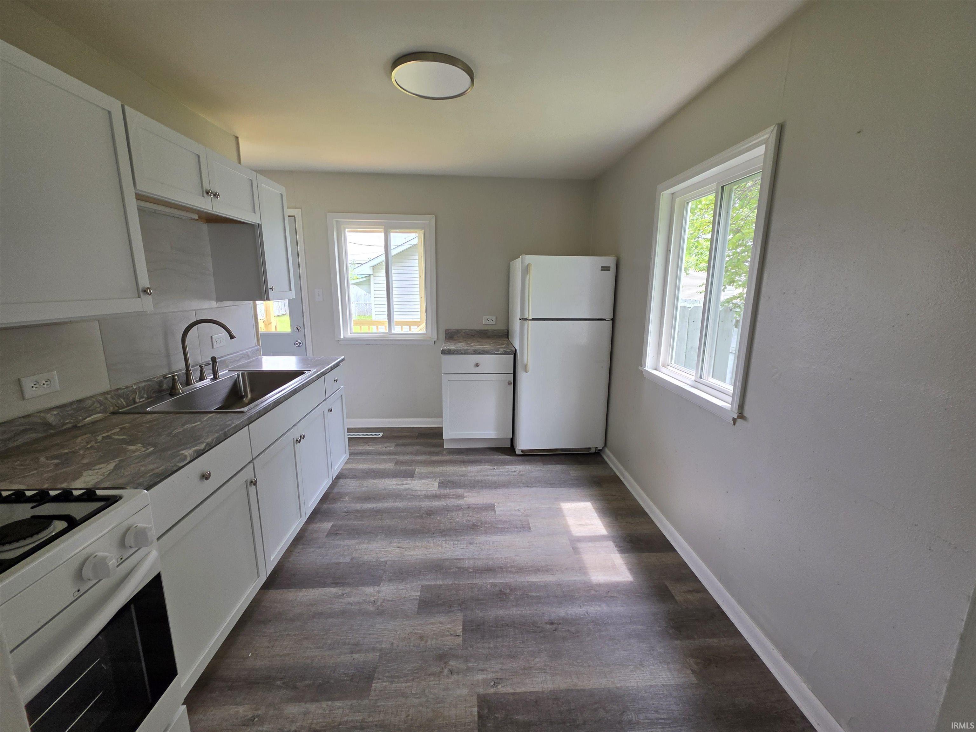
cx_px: 488
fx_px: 367
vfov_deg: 89.9
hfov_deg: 106.2
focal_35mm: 13
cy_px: 366
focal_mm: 2.2
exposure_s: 1/120
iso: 50
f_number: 1.9
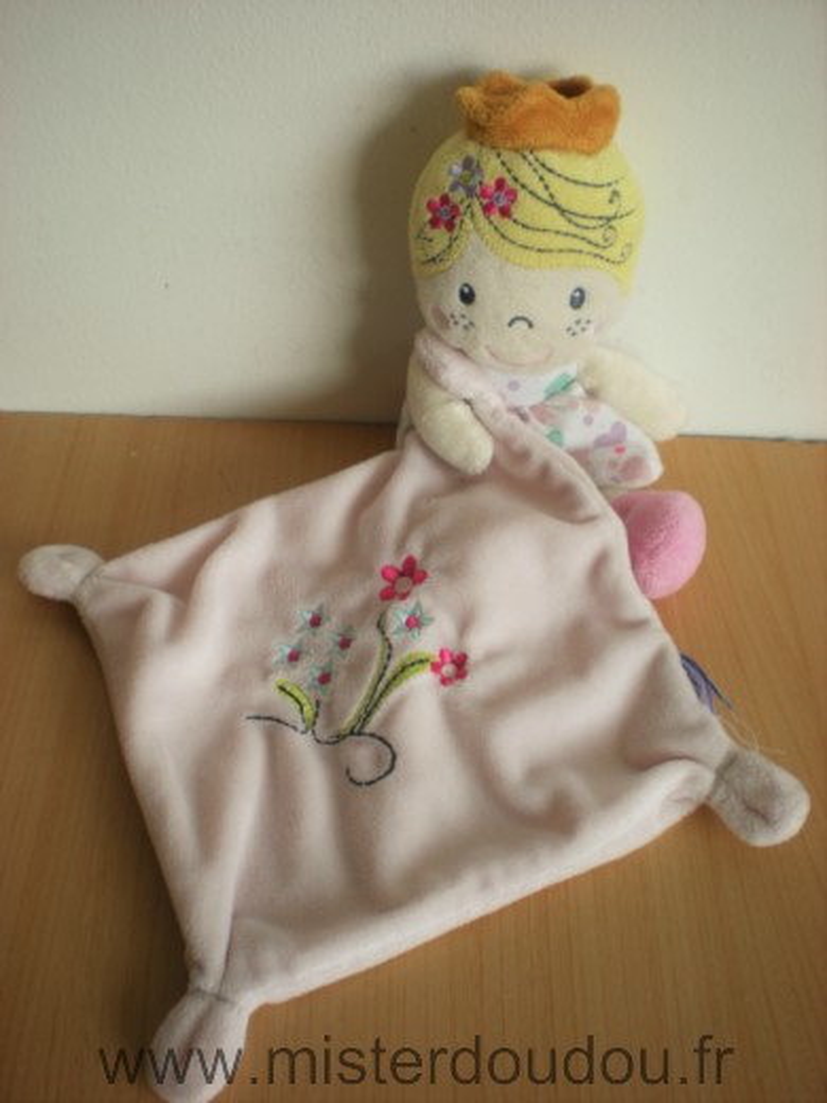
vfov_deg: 49.0
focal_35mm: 38
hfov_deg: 37.7
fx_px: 1210
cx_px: 414
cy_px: 552
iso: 64
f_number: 3.1
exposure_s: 1/88
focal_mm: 6.3
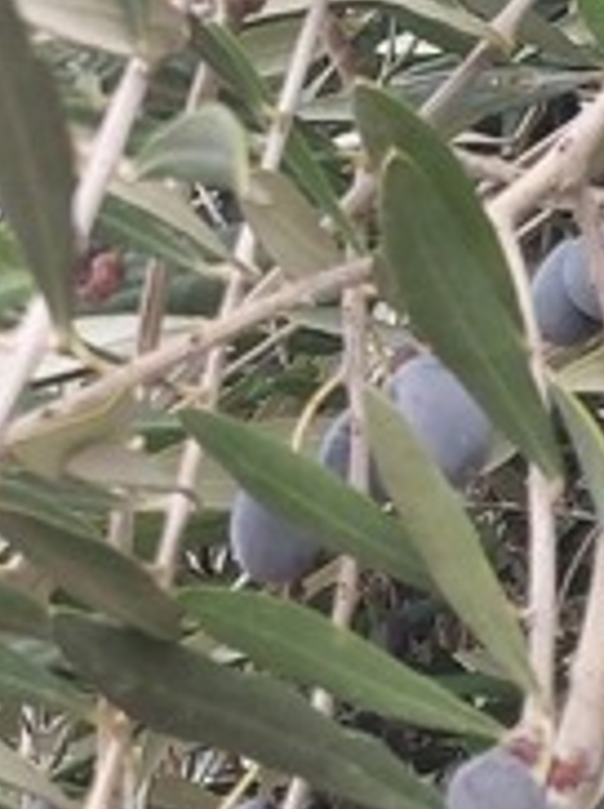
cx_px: 431
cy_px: 729
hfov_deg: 9.7
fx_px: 3545
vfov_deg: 12.9
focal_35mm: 152
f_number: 1.8
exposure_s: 1/100
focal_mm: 4.6
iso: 80
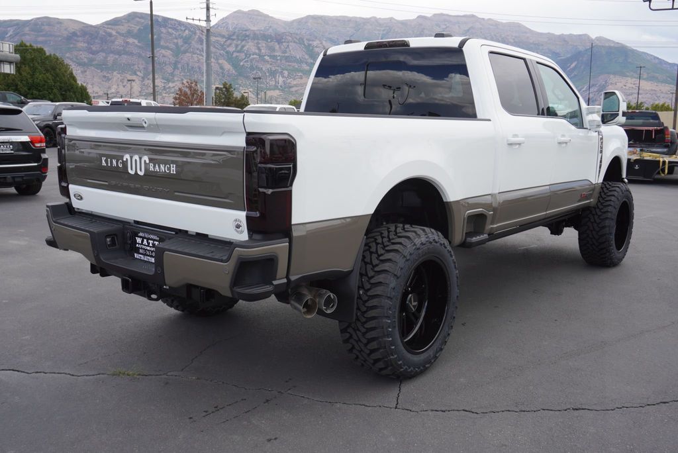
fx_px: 650
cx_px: 339
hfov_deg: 55.1
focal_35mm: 34
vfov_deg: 38.4
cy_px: 226
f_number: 6.3
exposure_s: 1/160
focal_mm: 23
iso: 100
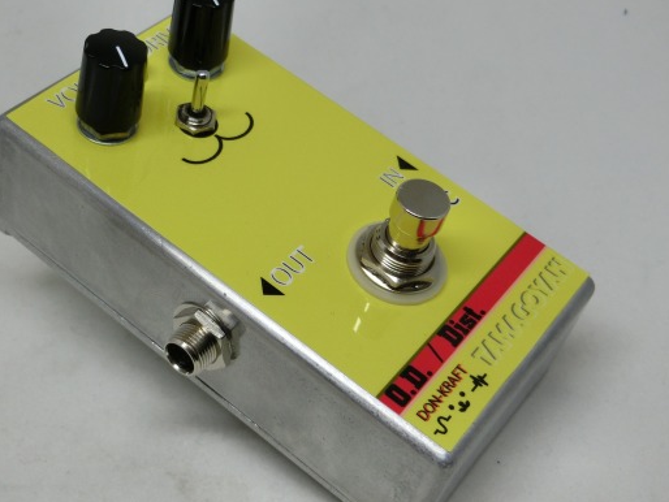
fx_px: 1083
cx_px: 286
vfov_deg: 26.1
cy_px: 258
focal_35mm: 56
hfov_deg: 34.3
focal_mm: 8
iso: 80
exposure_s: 1/125
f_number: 4.4
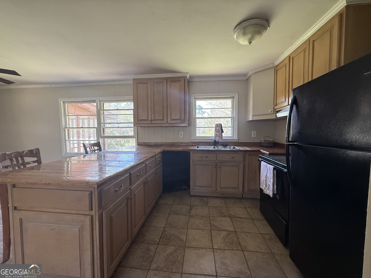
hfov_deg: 102.1
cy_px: 139
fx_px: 150
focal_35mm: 14
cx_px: 186
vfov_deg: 85.7
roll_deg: +0.6
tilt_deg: -3.0
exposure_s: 1/99
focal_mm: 2.22
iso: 320
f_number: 2.2
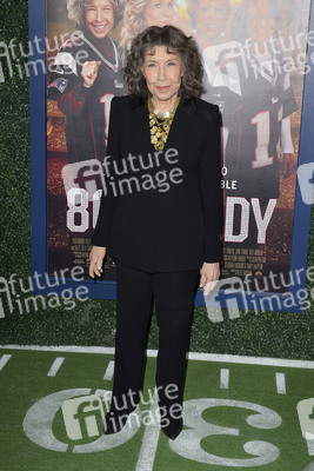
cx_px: 157
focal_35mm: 48
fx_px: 627
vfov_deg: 41.1
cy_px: 236
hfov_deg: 28.1
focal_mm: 48
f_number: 6.3
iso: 400
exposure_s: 1/250
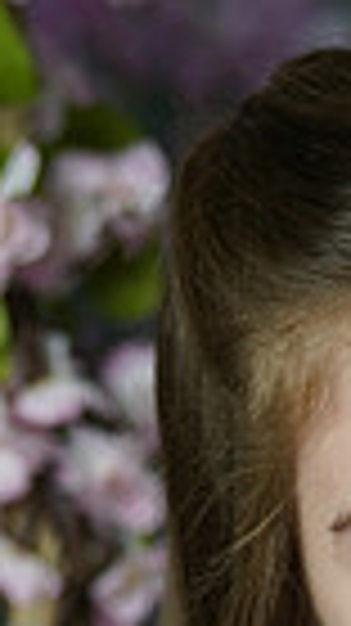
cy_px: 860
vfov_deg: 9.7
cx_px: 556
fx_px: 3614
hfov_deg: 5.5
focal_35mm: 218
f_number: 2
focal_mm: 50
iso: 160
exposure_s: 1/160
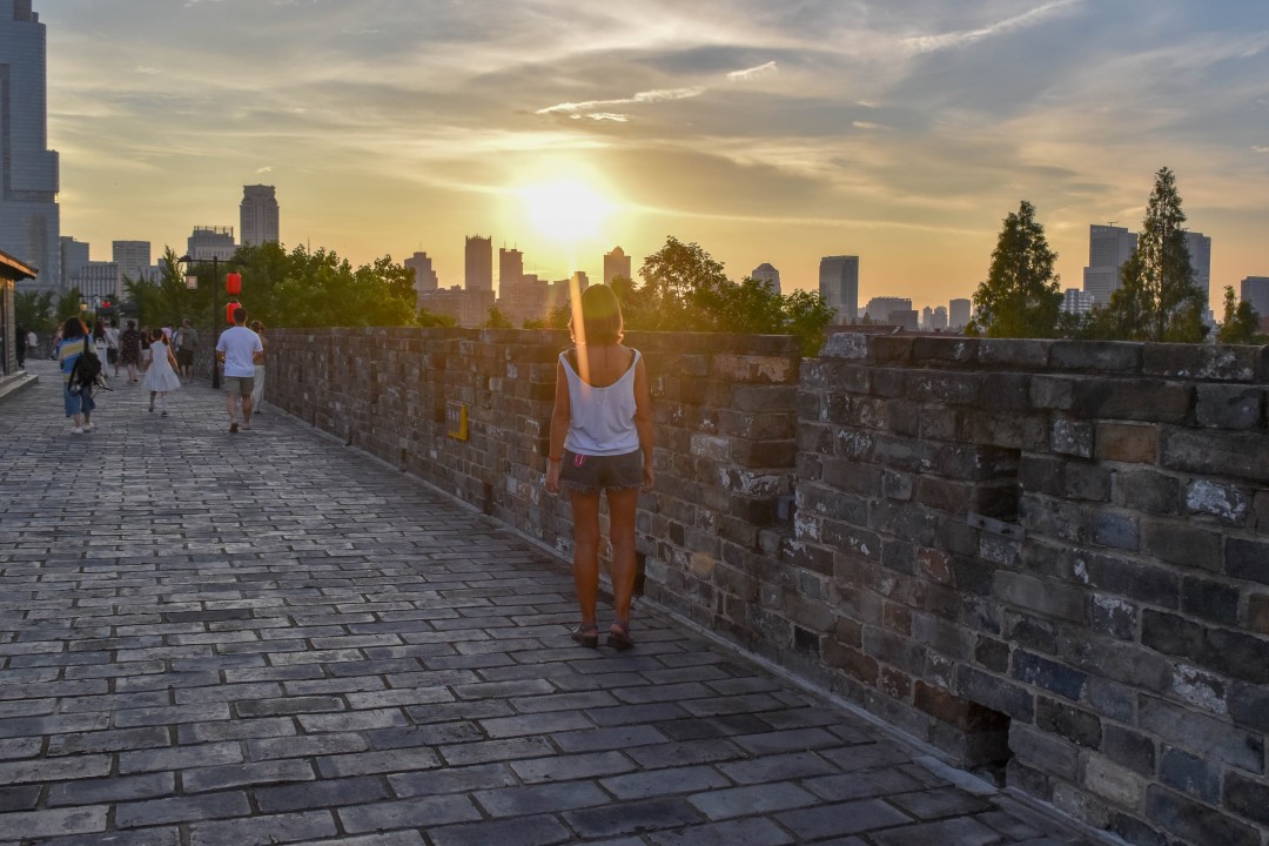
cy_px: 423
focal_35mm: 30
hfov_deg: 61.9
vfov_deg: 43.6
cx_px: 634
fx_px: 1057
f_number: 5.6
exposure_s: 1/1500
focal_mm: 20
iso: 400
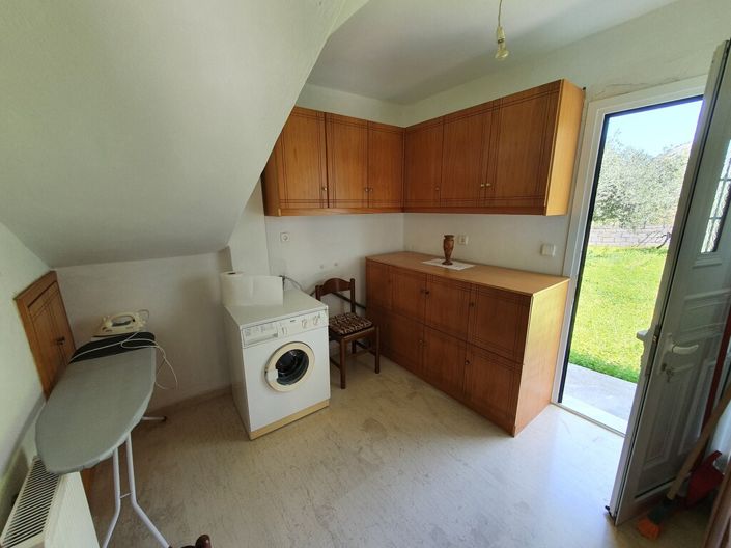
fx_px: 274
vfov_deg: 89.9
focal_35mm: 13
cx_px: 366
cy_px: 274
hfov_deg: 106.2
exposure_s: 1/50
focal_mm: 1.8
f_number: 2.2
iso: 50
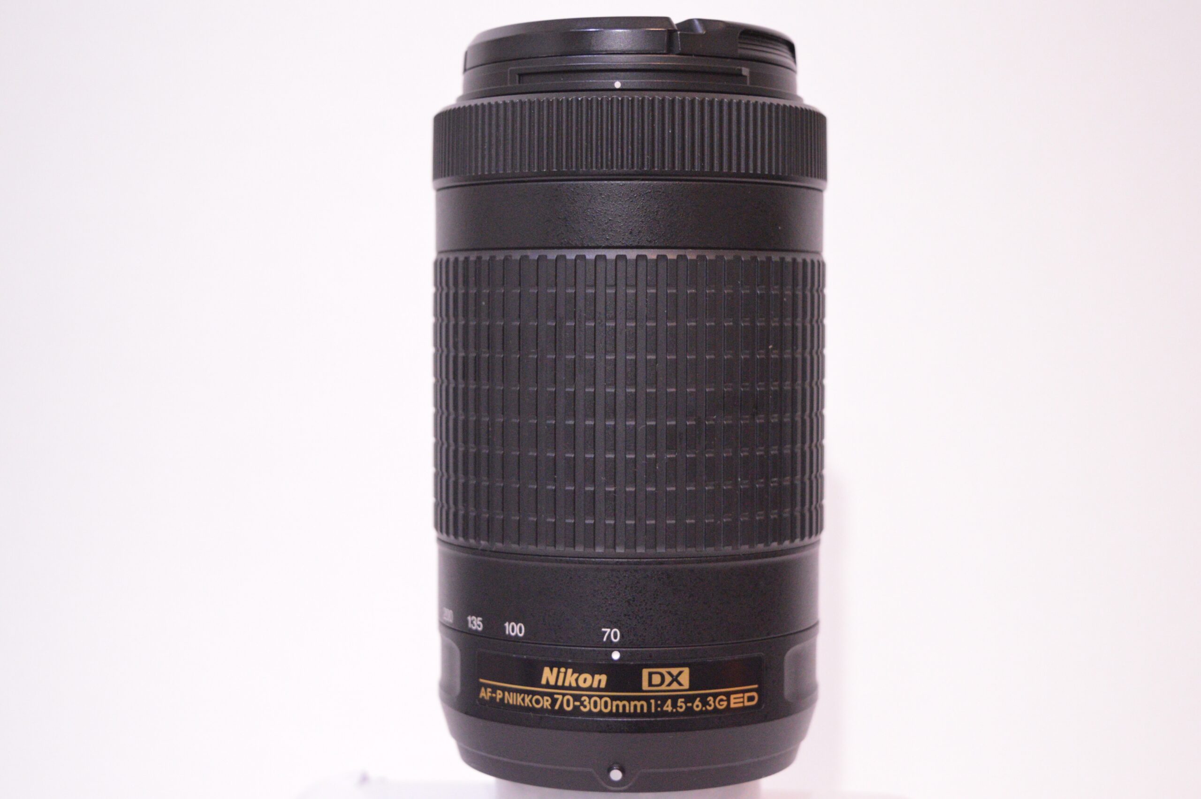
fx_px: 1900
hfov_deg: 35.1
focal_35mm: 57
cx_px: 600
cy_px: 400
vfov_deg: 23.7
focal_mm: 38
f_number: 4.8
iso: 2800
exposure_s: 1/60
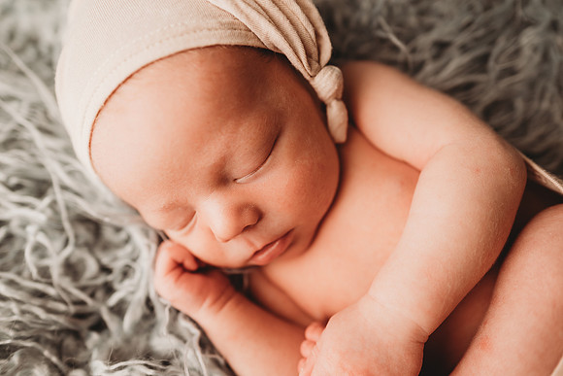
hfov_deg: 73.7
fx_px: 375
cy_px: 188
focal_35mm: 24
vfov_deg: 53.2
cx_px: 282
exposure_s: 1/160
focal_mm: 24
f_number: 2.5
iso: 100
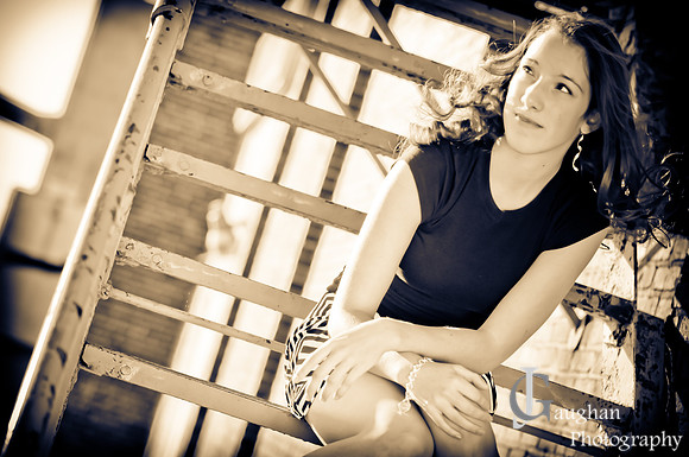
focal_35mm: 117
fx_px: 2236
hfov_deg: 17.5
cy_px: 228
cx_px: 344
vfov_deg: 11.7
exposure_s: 1/2500
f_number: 3.2
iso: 500
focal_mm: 78
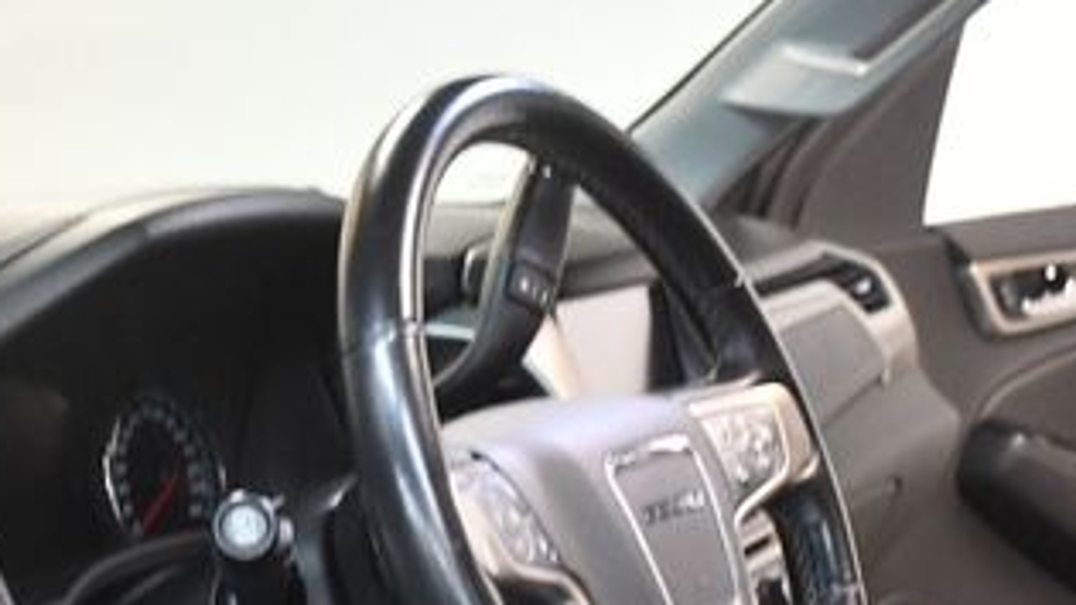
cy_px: 605
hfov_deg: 25.5
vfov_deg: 14.3
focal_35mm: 83
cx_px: 389
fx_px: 2367
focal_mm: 26
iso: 3600
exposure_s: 1/60
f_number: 3.8
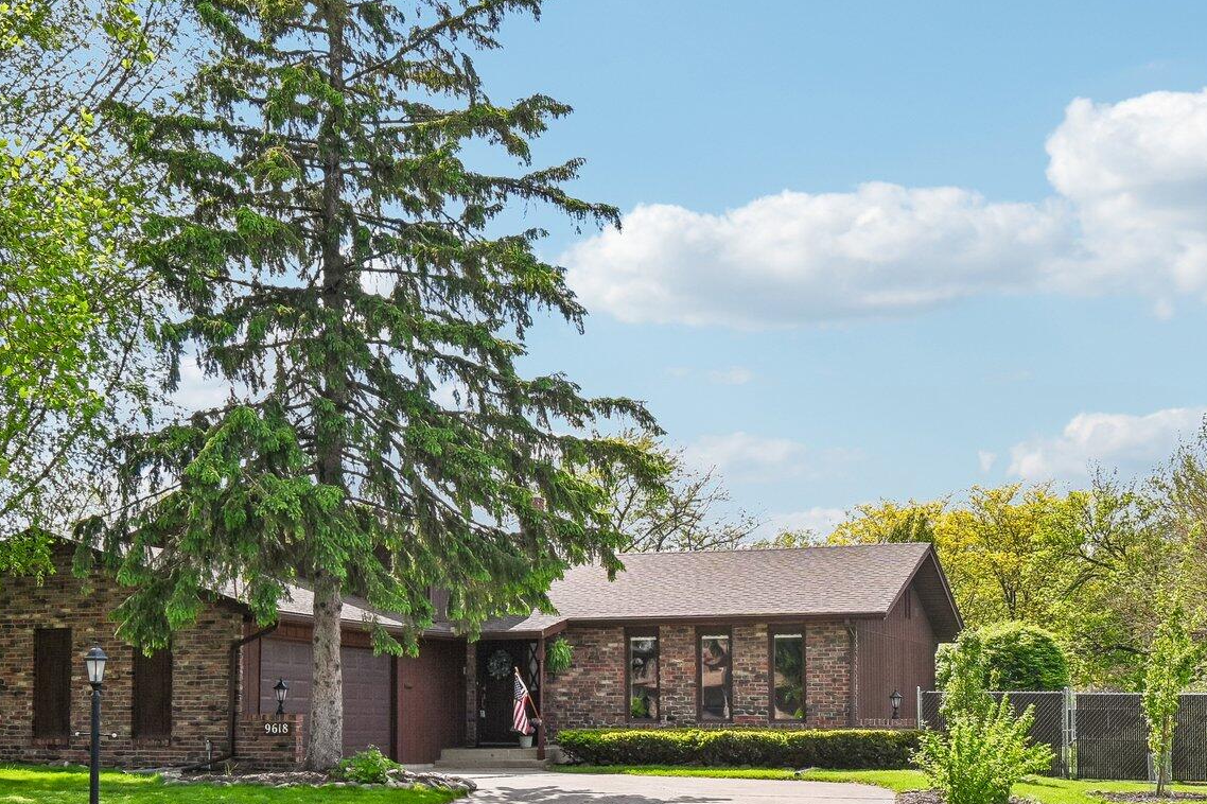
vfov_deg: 24.9
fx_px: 1810
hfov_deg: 36.8
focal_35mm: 54
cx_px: 509
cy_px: 533
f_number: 8
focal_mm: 20
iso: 100
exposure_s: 1/250
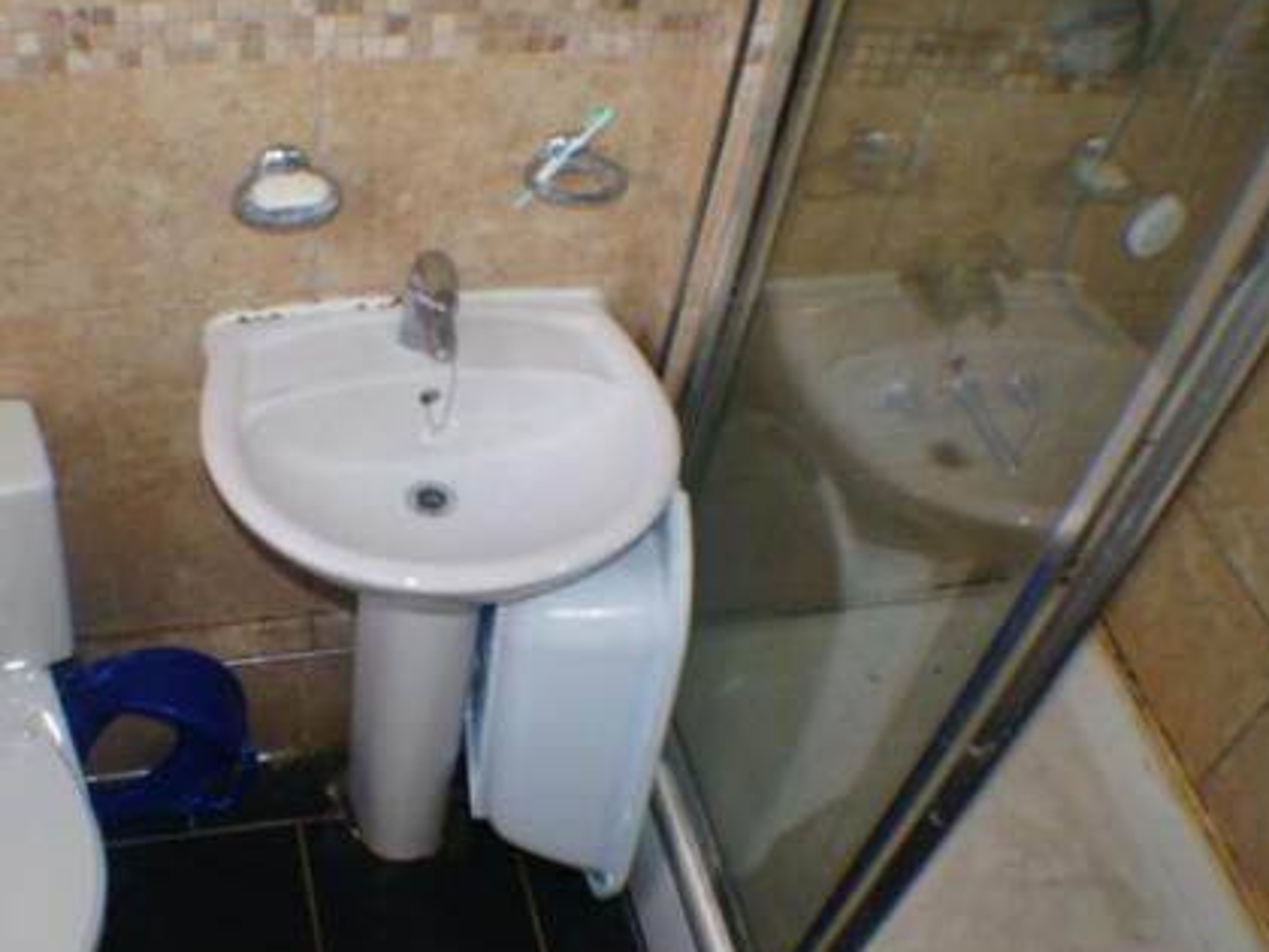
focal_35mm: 45
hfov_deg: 41.7
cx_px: 459
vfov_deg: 32.1
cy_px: 535
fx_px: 1650
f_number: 4
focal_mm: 20
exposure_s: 1/60
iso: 100
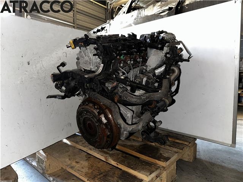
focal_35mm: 24
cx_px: 122
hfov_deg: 71.6
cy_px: 91
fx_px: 168
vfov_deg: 56.8
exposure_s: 1/6
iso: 80
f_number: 1.78
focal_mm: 6.86
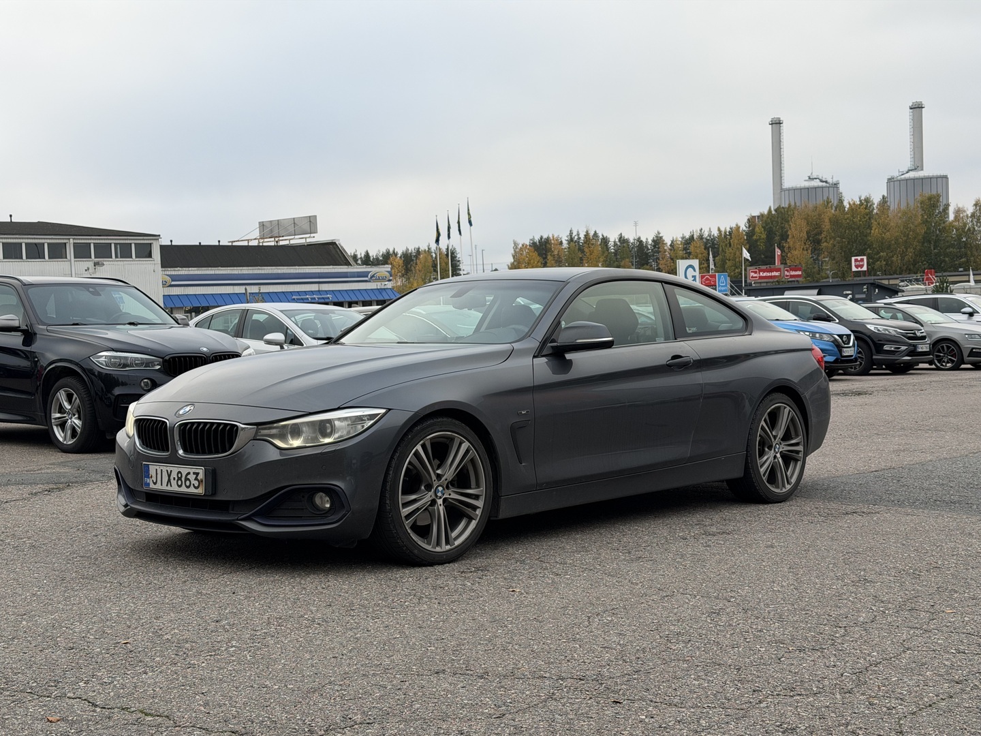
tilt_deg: -2.9
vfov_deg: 30.3
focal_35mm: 48
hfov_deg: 39.7
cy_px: 368
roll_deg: +2.2
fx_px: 1360
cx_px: 490
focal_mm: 6.76
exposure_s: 1/463
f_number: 1.78
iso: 64
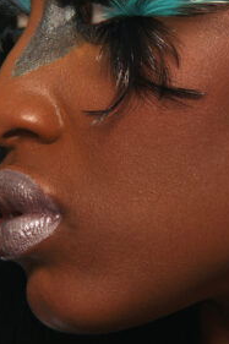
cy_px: 149
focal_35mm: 576
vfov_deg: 3.6
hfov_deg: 2.4
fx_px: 5502
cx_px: 216
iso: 100
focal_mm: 180
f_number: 9
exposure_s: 1/125
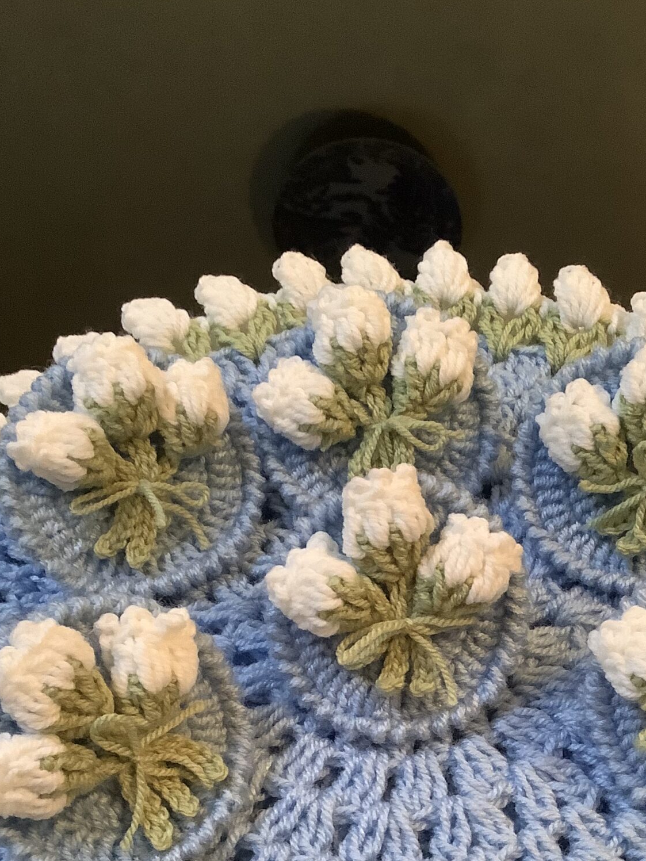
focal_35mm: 53
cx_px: 415
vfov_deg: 34.9
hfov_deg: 27.4
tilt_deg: -52.8
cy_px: 702
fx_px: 1319
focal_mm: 3.3
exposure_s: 1/33
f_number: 2.4
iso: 250
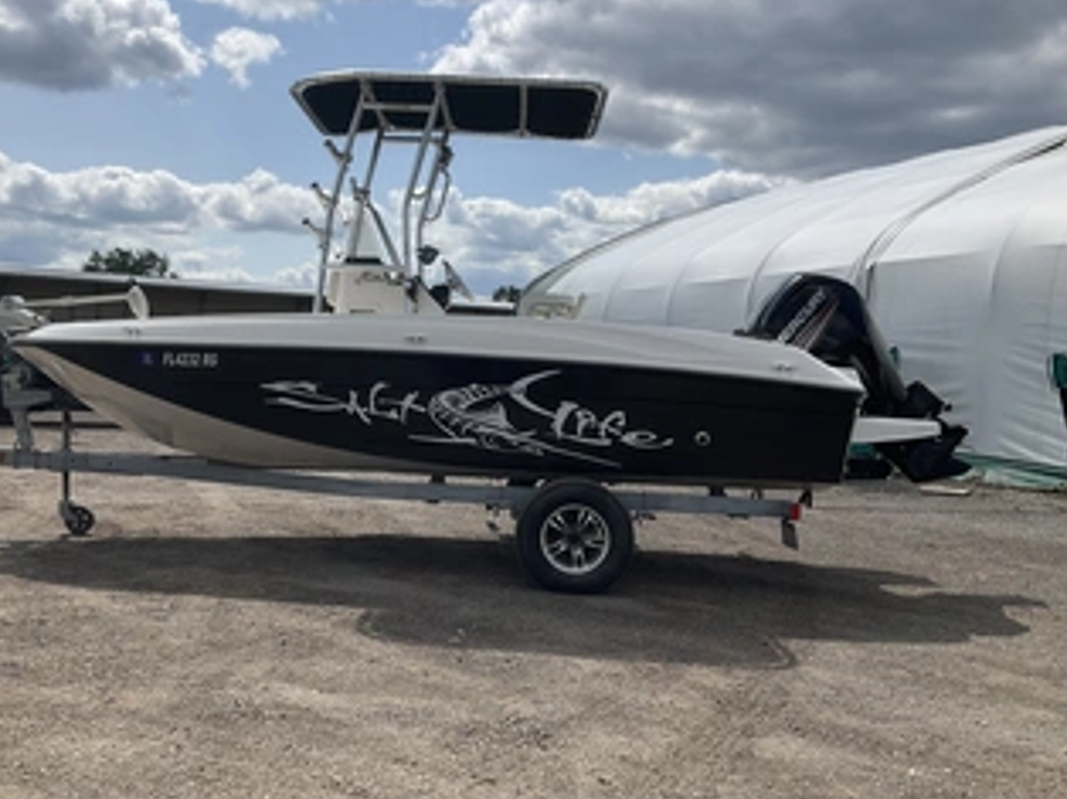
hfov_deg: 49.9
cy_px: 371
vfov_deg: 38.6
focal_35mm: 37
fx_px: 1140
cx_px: 432
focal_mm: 3
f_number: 1.8
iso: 25
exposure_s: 1/3788
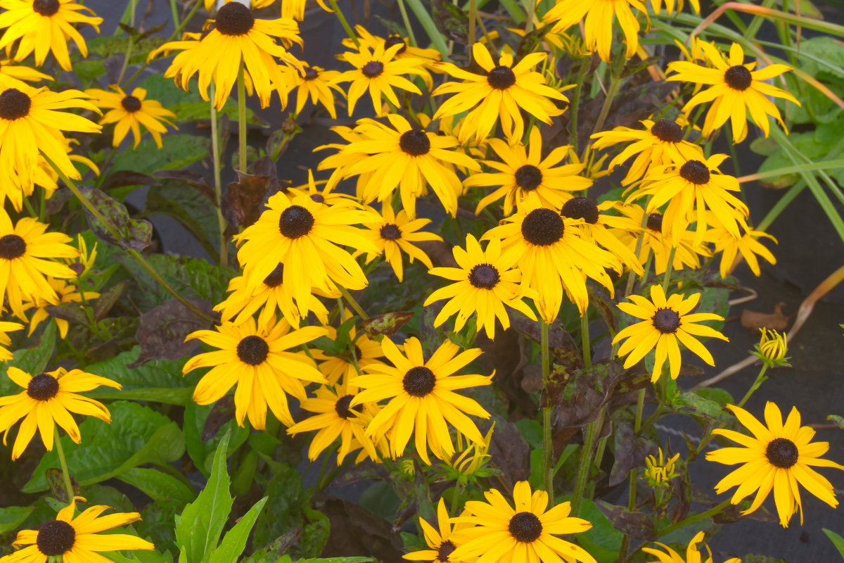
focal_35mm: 82
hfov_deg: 24.6
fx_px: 1934
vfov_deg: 16.6
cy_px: 282
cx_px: 422
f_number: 13
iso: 500
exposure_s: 1/100
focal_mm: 55
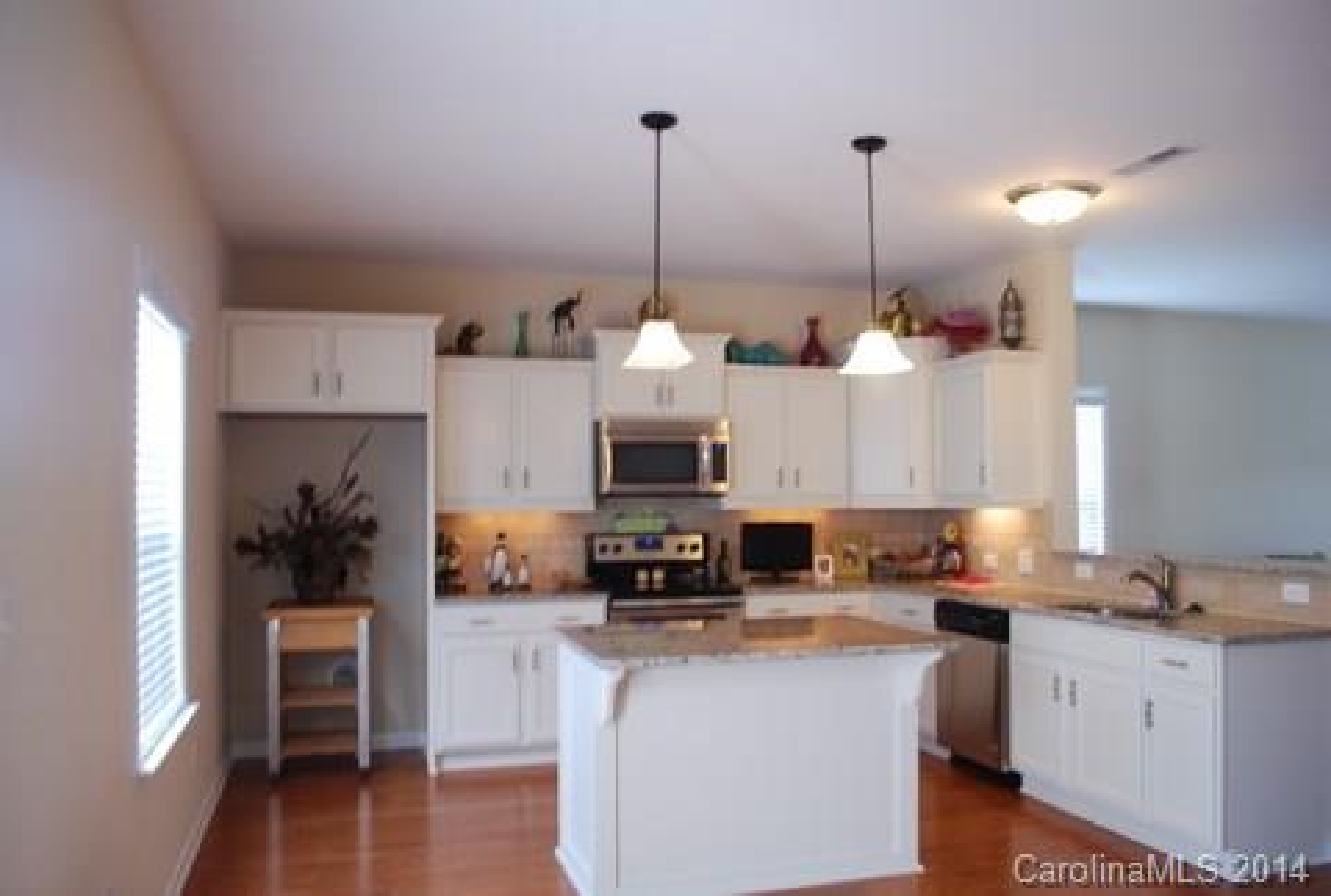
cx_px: 666
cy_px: 448
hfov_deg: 67.2
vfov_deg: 48.2
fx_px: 1001
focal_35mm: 27
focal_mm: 18
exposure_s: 1/13
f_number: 3.5
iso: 200
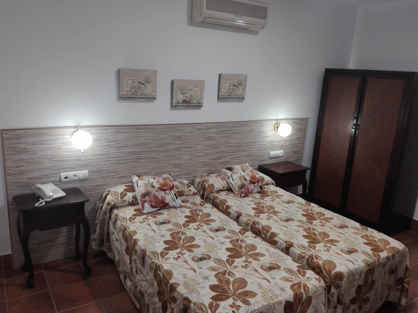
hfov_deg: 65.3
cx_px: 209
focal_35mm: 27
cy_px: 156
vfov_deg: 51.4
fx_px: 326
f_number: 2
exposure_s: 1/33
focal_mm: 3.79
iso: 210
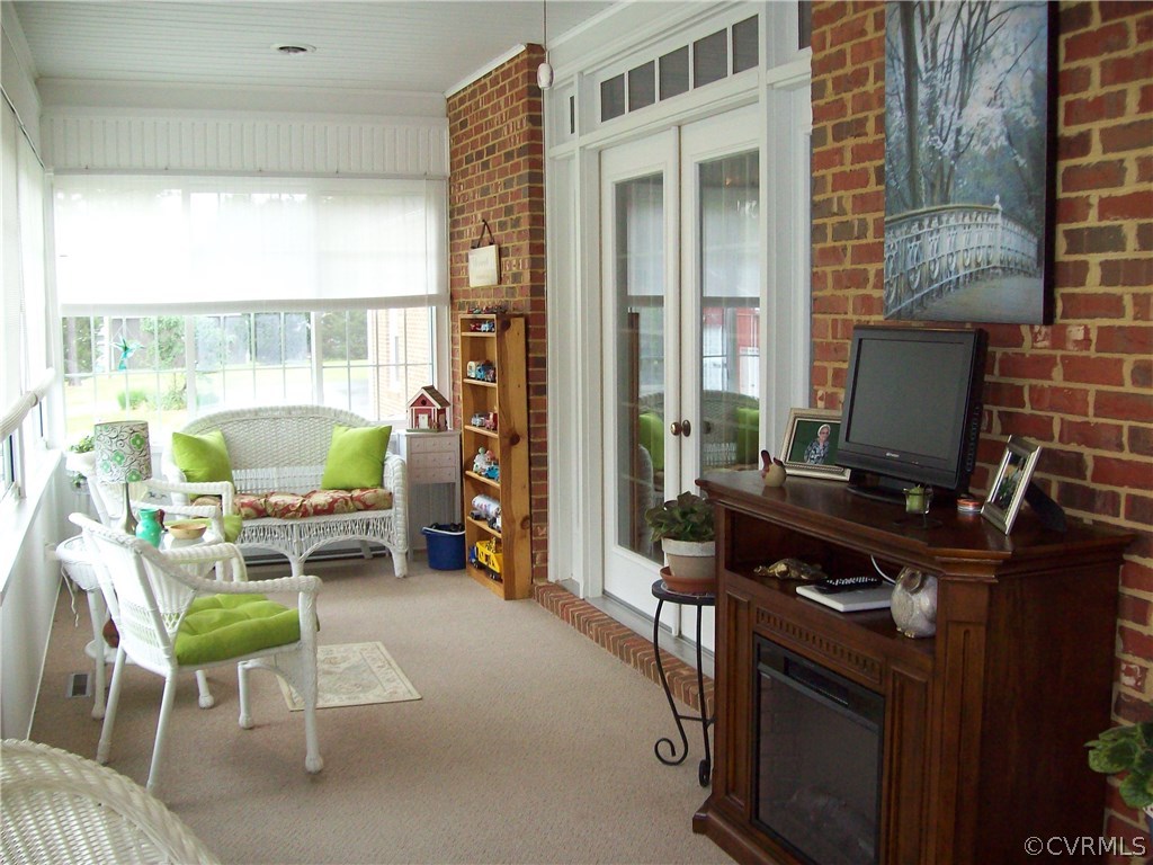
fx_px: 1199
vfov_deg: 39.7
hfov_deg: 51.4
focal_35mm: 36
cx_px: 576
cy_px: 432
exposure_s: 1/70
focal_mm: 6
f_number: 2.7
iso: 200
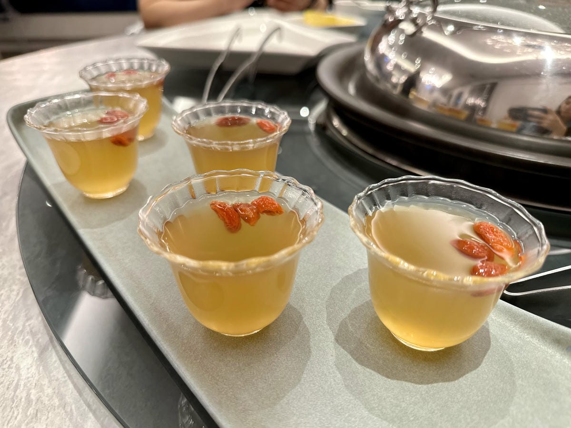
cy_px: 214
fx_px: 396
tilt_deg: -33.2
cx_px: 286
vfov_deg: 56.8
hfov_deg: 71.6
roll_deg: -0.8
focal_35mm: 24
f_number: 1.78
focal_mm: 6.86
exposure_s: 1/60
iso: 250
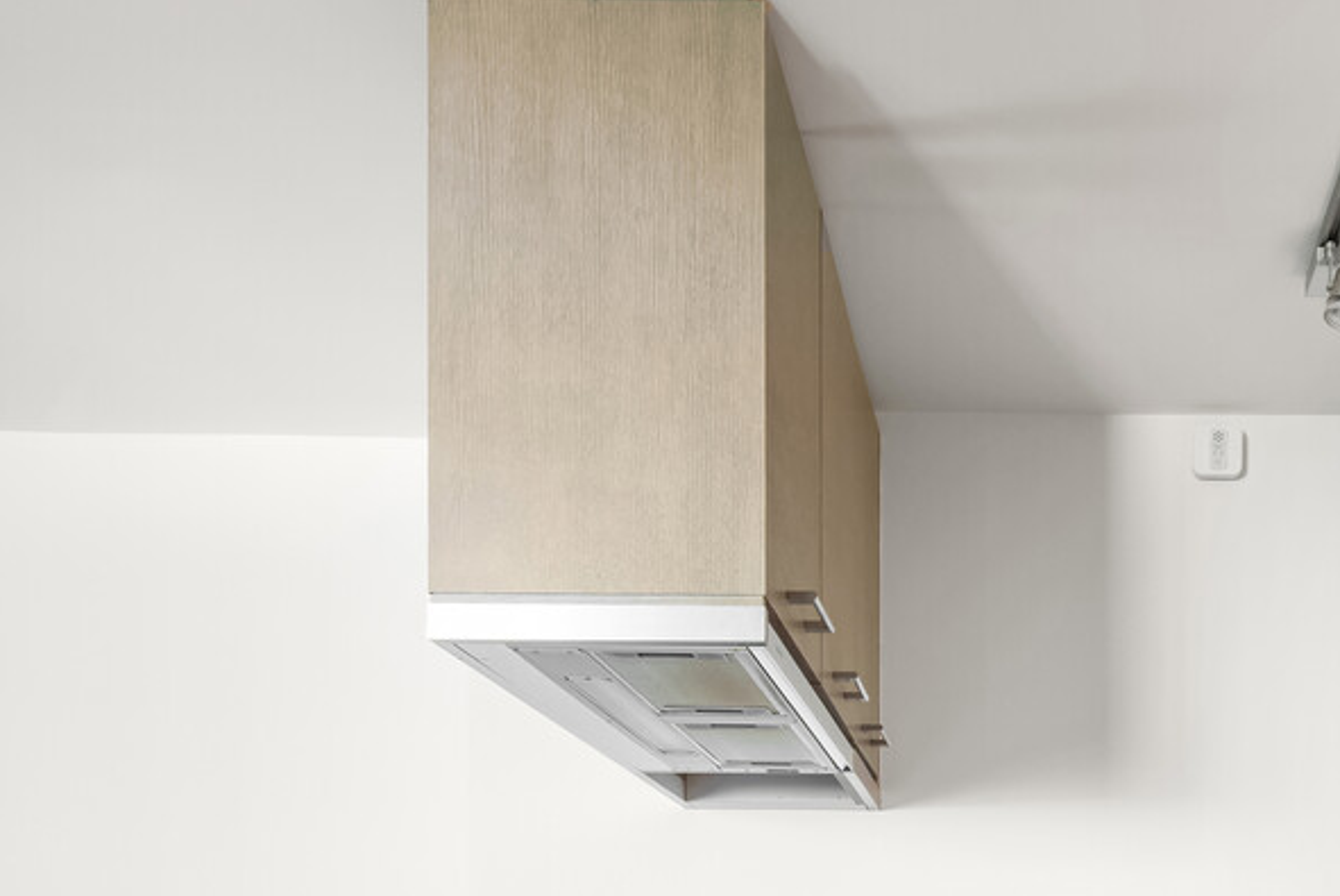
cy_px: 1077
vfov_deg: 30.0
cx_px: 1061
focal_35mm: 38
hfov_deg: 48.0
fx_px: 1415
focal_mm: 15
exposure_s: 5
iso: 400
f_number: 11
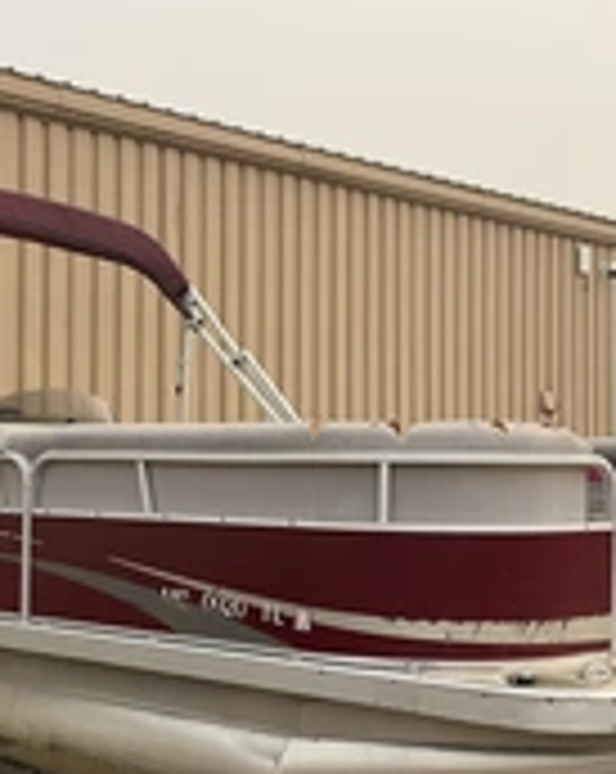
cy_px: 482
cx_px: 193
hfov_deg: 23.0
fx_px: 1508
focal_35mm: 66
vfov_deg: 28.7
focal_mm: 3
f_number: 1.8
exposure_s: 1/1730
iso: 25
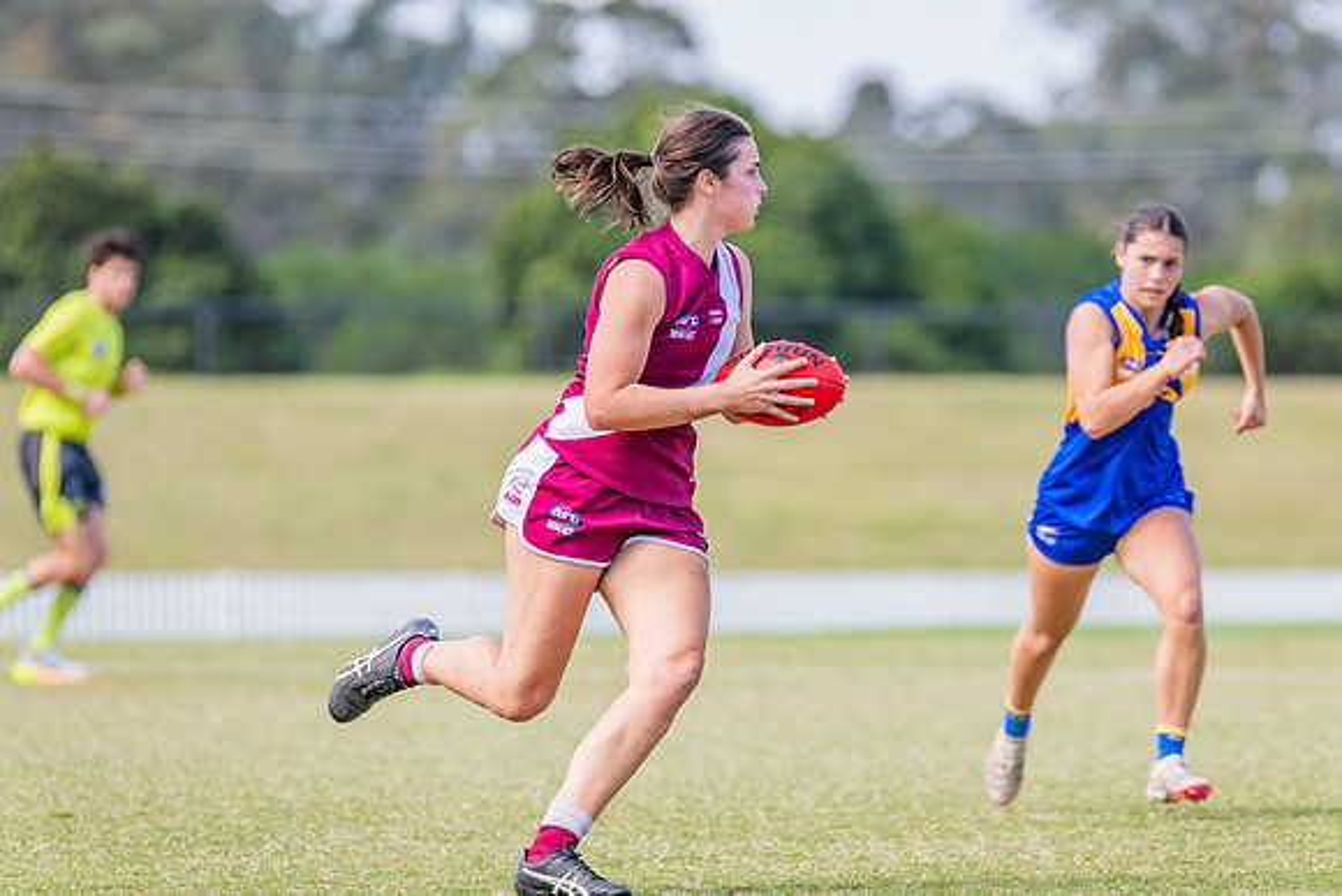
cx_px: 671
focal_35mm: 427
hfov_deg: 4.8
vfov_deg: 3.2
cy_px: 448
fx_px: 15921
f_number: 5.6
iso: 800
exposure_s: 1/1250
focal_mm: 420
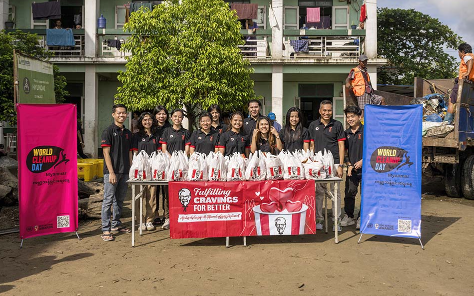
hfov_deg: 58.1
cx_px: 236
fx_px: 426
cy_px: 153
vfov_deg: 38.3
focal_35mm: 33
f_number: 8
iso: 500
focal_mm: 32
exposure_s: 1/1000
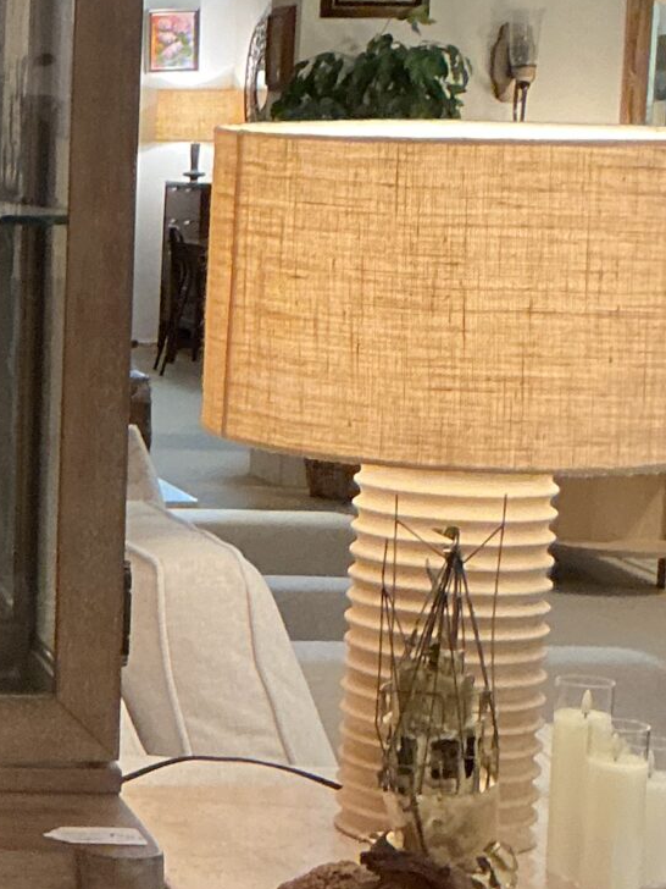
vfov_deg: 19.3
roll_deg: -0.5
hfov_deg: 13.4
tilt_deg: -9.2
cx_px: -427
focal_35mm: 102
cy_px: 455
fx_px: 2617
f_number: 1.8
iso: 250
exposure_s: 1/60
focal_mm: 3
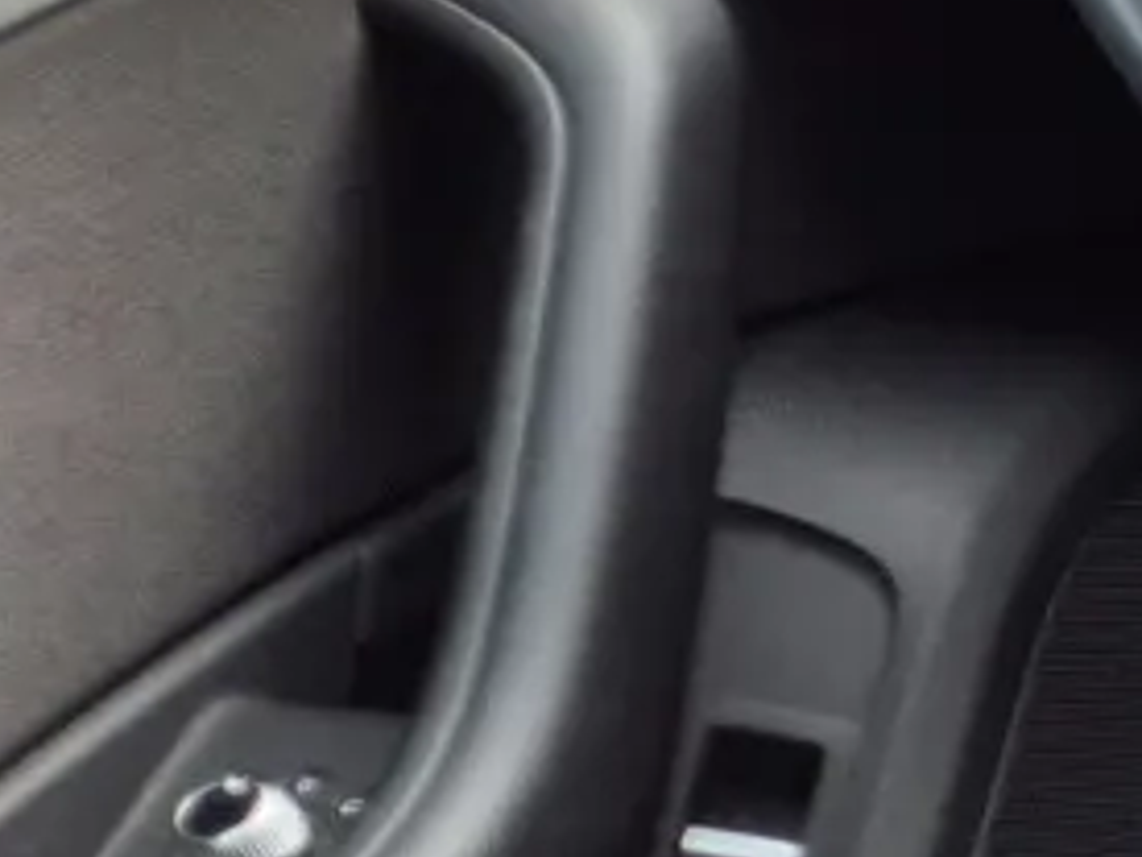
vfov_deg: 9.3
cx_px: 3923
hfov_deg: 8.8
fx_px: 5278
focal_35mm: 160
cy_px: 662
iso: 32
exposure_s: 1/96
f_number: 1.8
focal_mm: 5.4
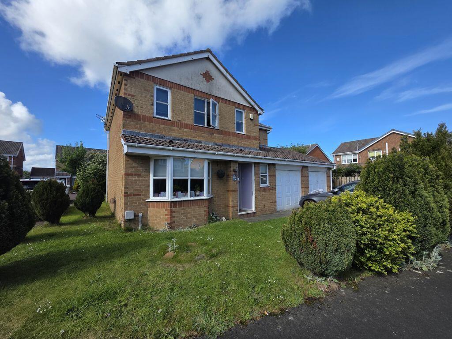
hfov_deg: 106.2
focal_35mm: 13
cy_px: 170
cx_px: 226
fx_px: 170
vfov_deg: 89.9
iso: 40
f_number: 1.9
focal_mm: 2.2
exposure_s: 1/1623
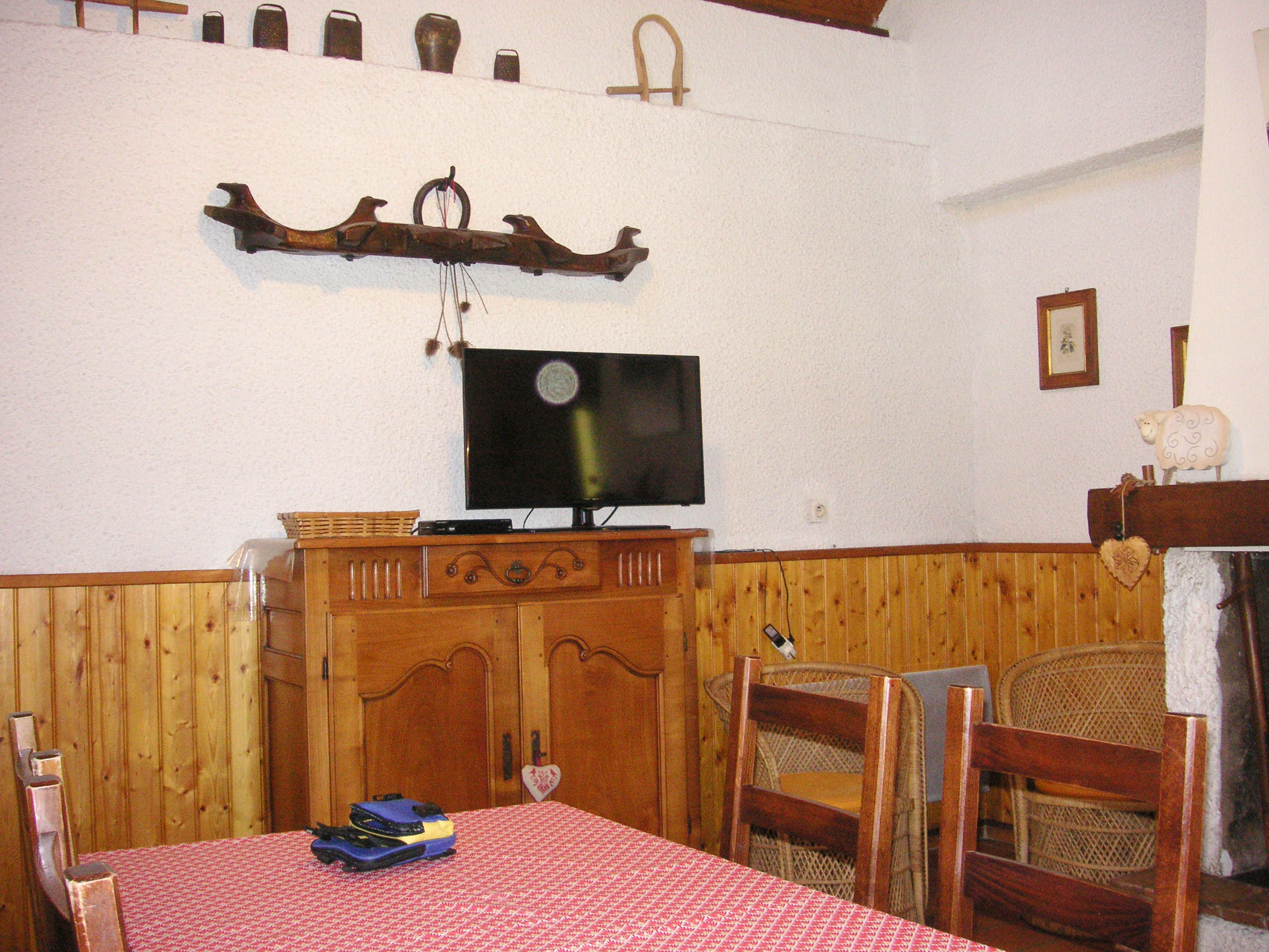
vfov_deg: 38.7
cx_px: 634
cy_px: 476
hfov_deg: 50.1
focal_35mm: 37
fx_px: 1356
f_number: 2.8
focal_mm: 6.1
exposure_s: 1/45
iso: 160
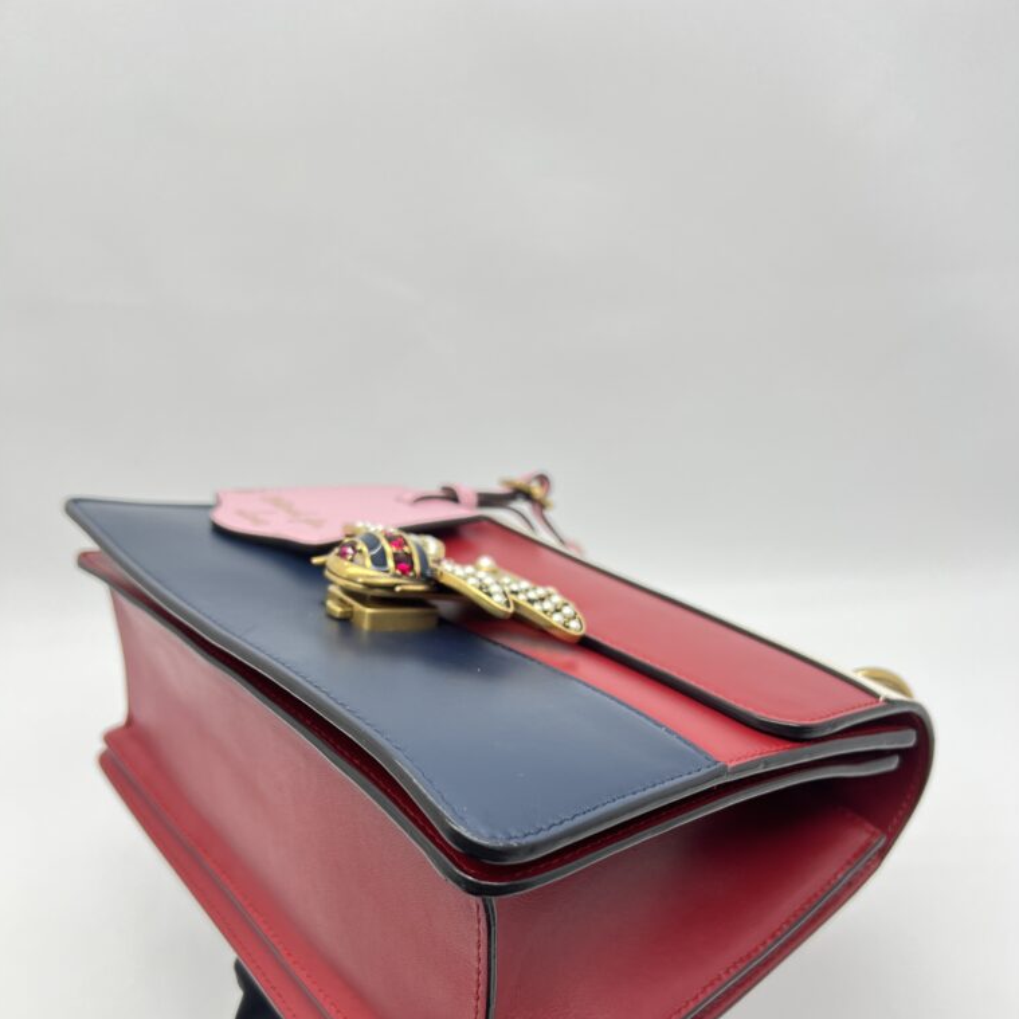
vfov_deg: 51.6
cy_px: 675
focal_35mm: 31
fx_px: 1032
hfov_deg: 52.5
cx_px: 510
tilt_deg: -33.4
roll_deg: +2.5
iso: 40
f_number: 1.5
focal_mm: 5.7
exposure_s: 1/100
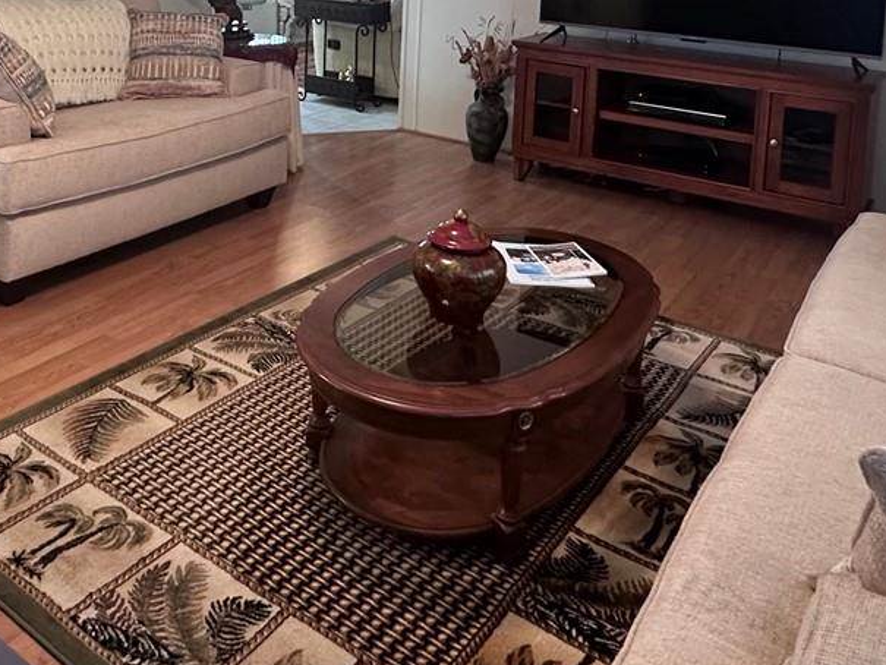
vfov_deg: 34.8
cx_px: 262
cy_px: -15
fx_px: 947
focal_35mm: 37
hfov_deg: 48.8
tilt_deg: -5.4
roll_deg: -1.9
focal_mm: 2.22
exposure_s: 1/60
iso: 250
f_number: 2.2
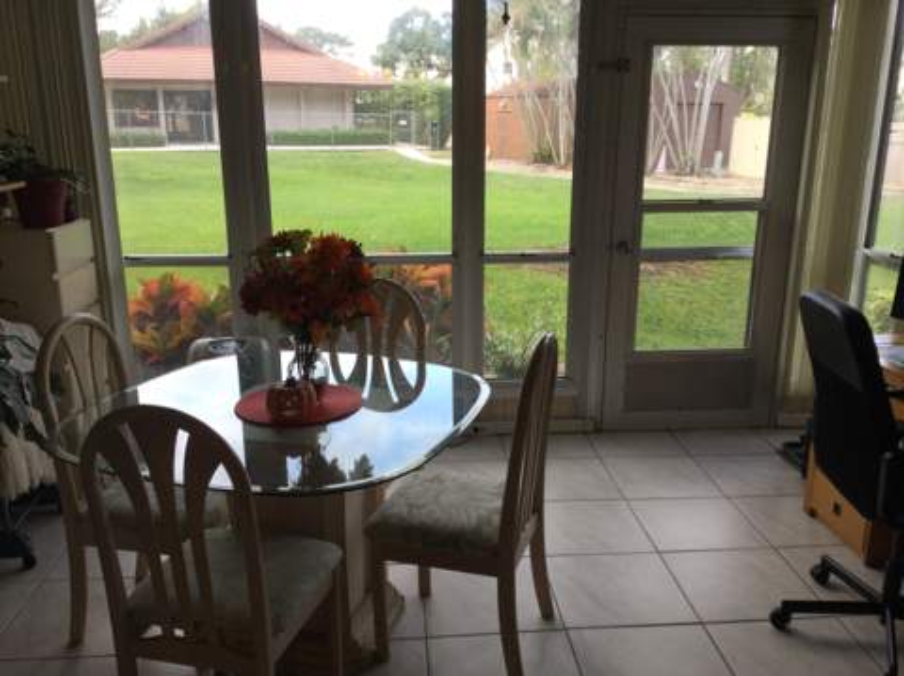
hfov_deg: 58.4
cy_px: 338
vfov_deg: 45.4
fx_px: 809
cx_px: 452
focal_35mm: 31
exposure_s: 1/60
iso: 32
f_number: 2.4
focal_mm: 3.3
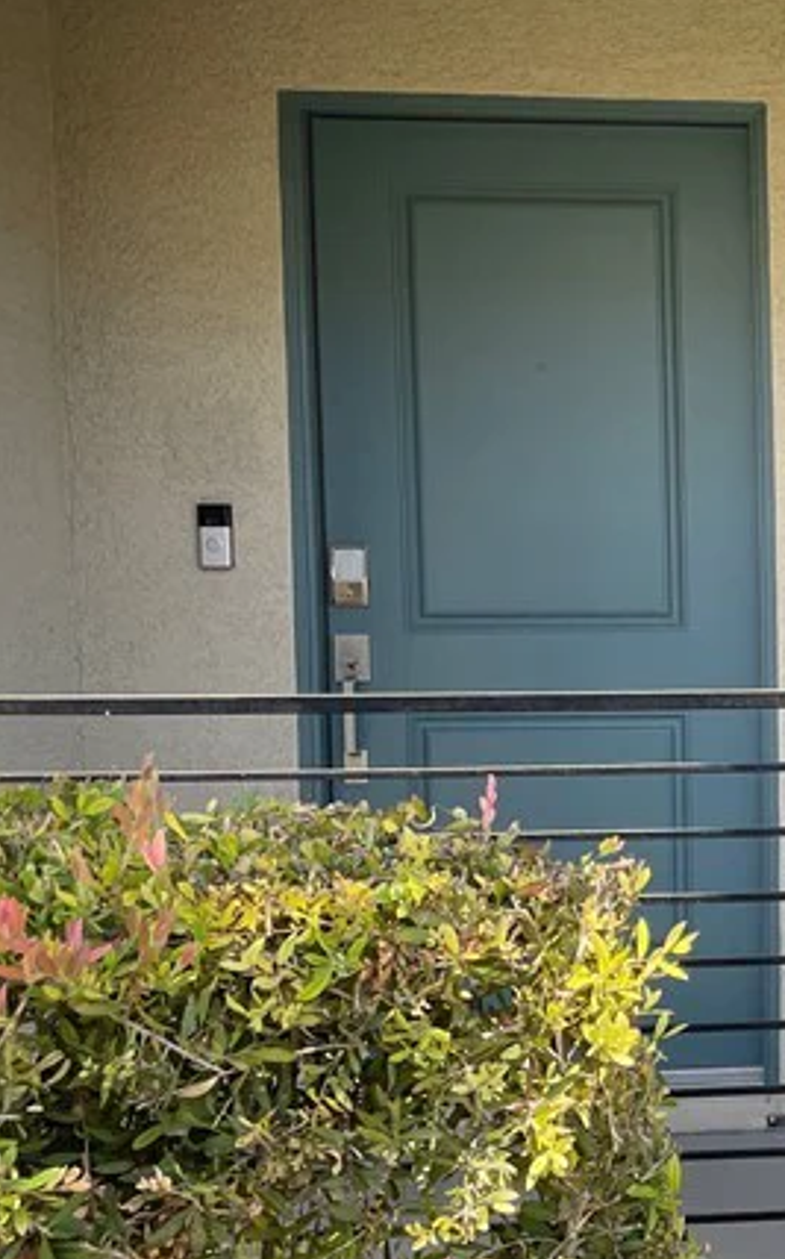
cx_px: 1170
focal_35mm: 66
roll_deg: +0.8
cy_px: 688
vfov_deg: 31.1
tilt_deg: -3.8
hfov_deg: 17.7
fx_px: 2262
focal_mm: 4.2
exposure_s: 1/246
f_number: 1.6
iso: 32
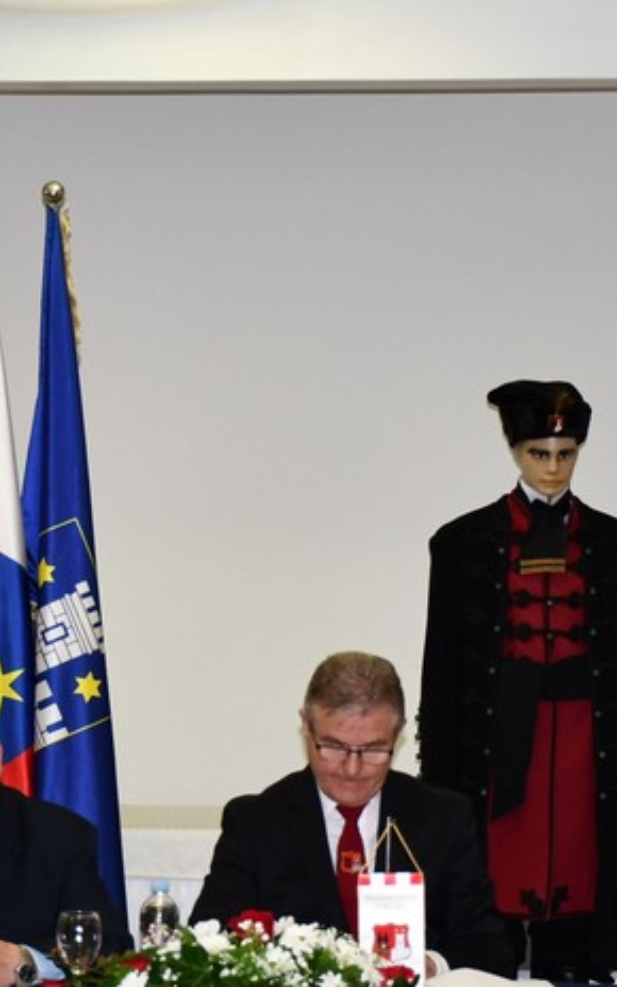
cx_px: 232
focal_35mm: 108
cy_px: 563
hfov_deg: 12.1
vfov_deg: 19.3
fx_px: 2906
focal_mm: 32
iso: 1100
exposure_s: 1/60
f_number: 4
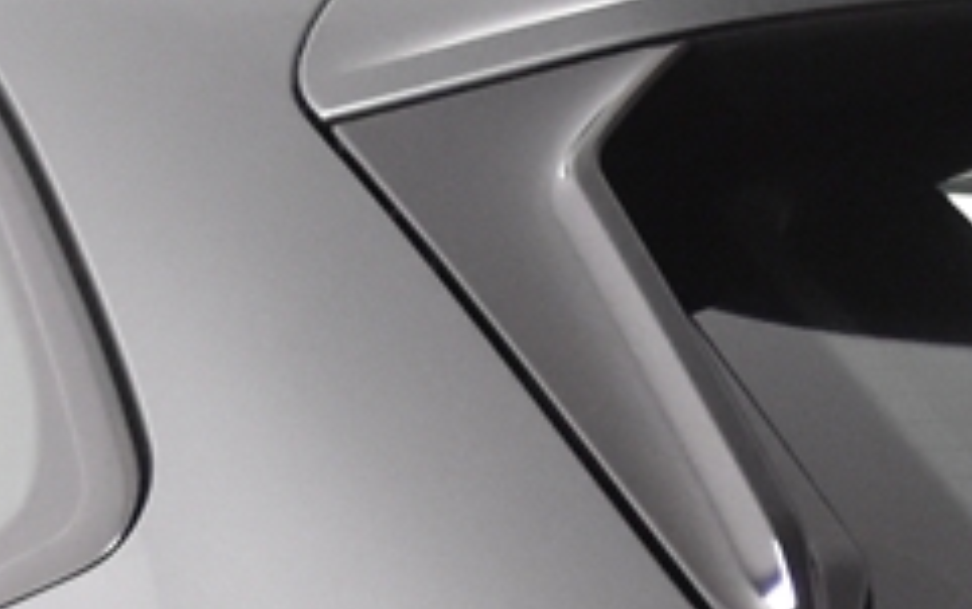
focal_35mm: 377
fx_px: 9995
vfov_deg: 3.4
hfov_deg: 5.5
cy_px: 1730
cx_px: 1476
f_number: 4
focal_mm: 31
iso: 1600
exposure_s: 1/60
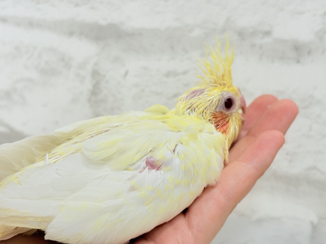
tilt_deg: -8.0
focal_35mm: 52
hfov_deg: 36.8
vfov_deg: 28.0
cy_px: 122
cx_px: 163
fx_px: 490
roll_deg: -5.1
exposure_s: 1/50
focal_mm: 5.96
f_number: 1.6
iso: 32
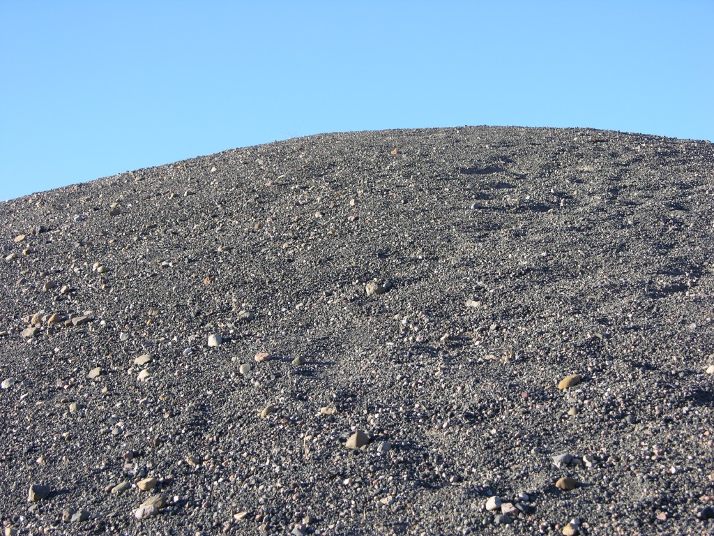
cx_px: 357
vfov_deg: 15.9
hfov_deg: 21.1
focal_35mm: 93
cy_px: 268
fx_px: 1918
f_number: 4
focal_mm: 23.7
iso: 50
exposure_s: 1/192
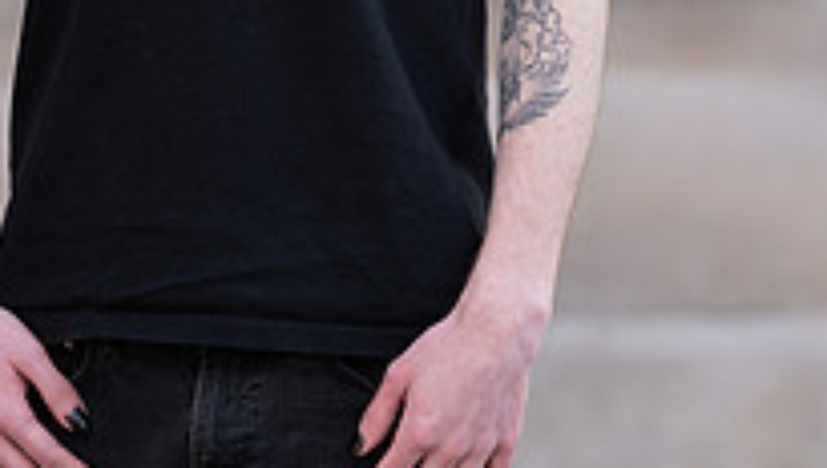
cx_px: 234
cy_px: -165
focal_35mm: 195
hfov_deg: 11.0
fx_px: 4282
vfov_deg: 6.2
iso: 100
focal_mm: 85
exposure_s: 1/100
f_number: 2.5
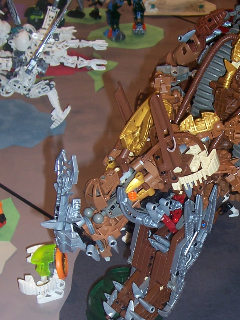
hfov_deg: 21.7
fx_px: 619
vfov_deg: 28.7
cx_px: 181
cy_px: 220
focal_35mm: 67
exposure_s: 1/60
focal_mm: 5.6
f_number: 2.7
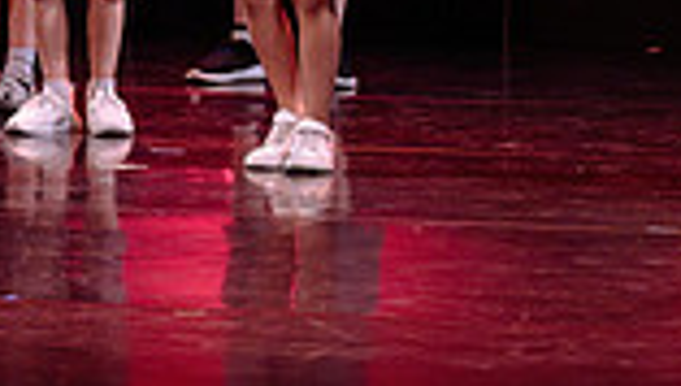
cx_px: 123
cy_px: -465
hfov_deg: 5.1
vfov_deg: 2.9
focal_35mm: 425
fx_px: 7689
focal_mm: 98
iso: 1600
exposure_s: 1/320
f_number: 2.8
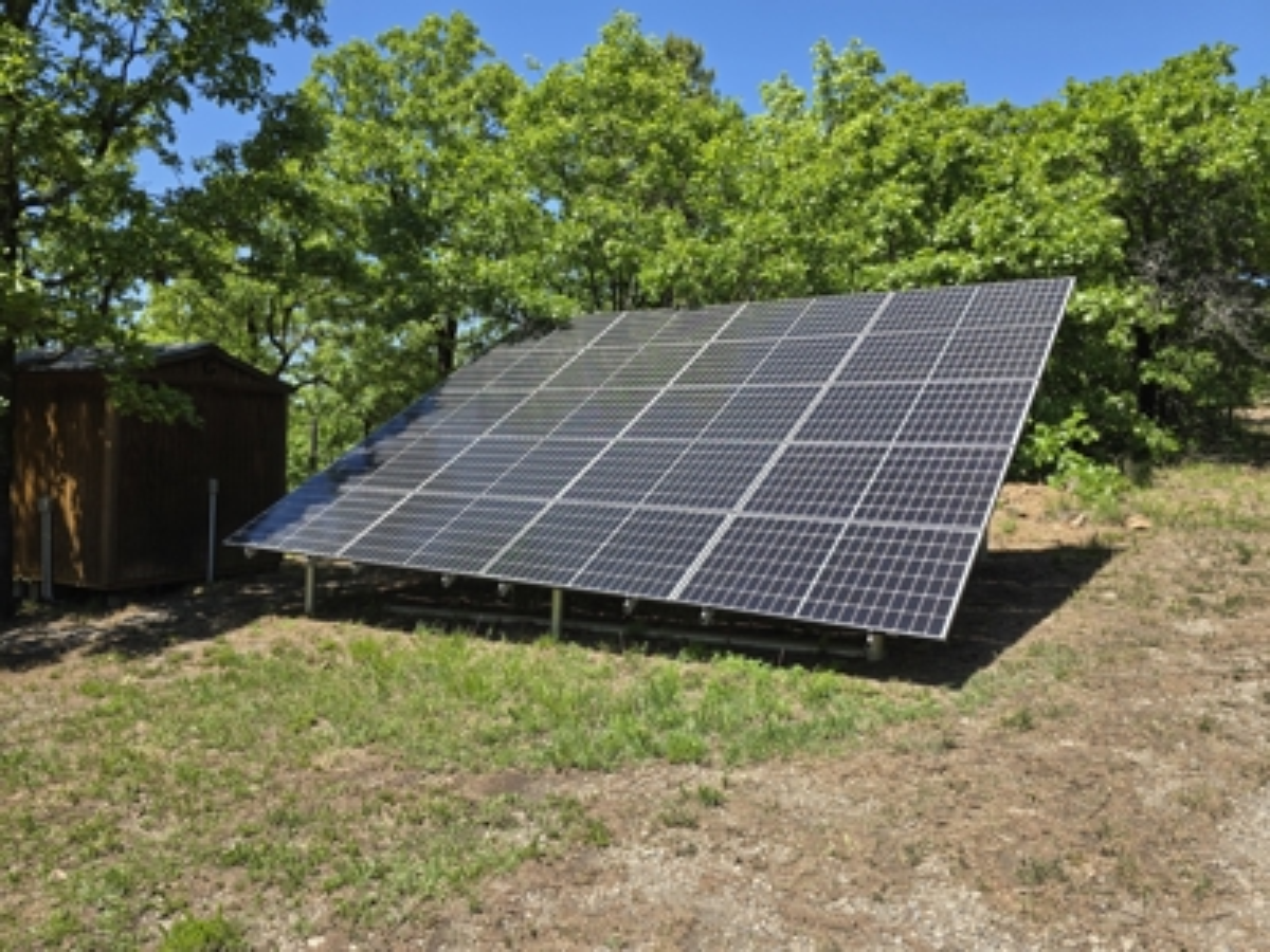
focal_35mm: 23
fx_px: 844
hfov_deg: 73.9
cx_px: 635
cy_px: 476
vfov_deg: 58.9
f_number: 1.7
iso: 12
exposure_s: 1/484
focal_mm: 6.3
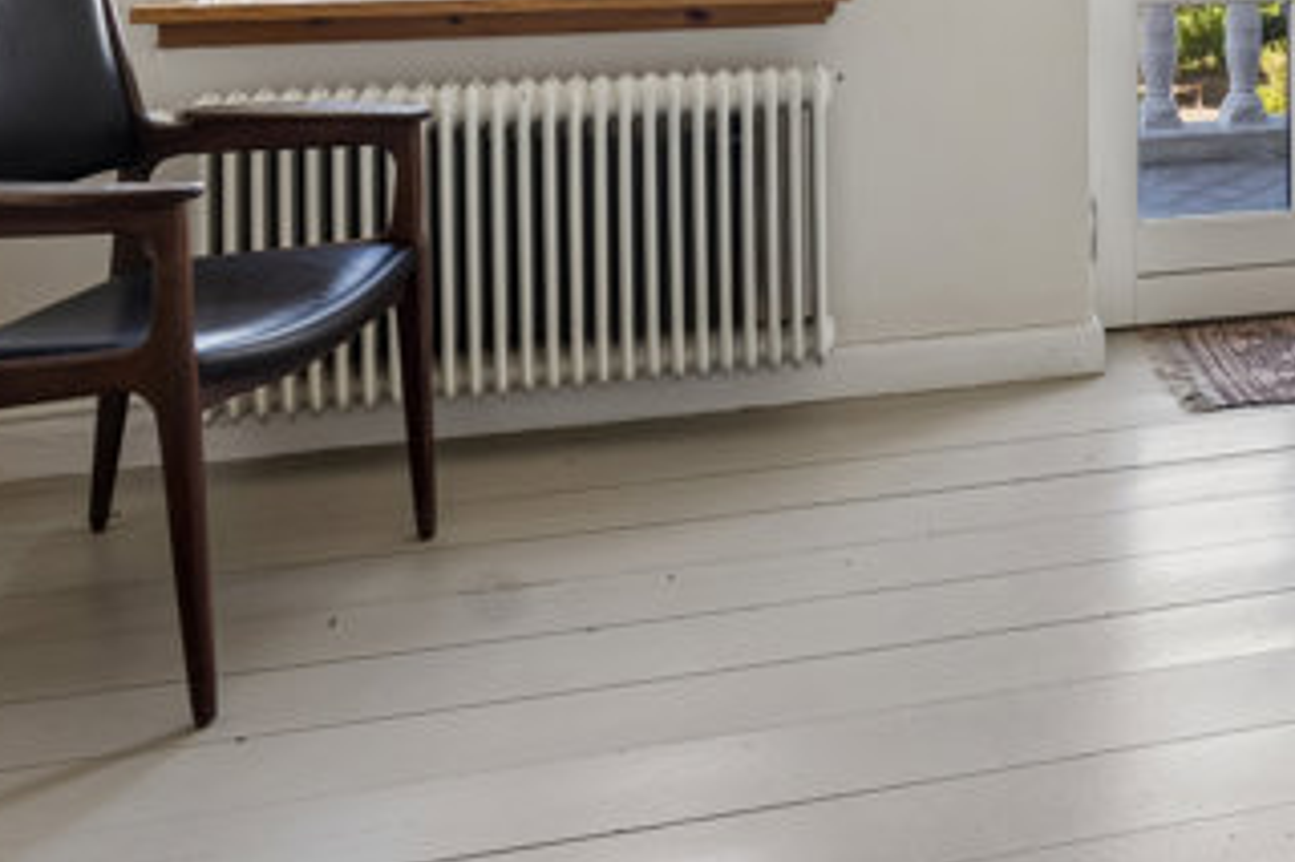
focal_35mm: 51
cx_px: 1234
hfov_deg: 36.1
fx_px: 1820
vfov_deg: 24.1
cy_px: -192
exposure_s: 1/6
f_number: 8
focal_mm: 13.5
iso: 200
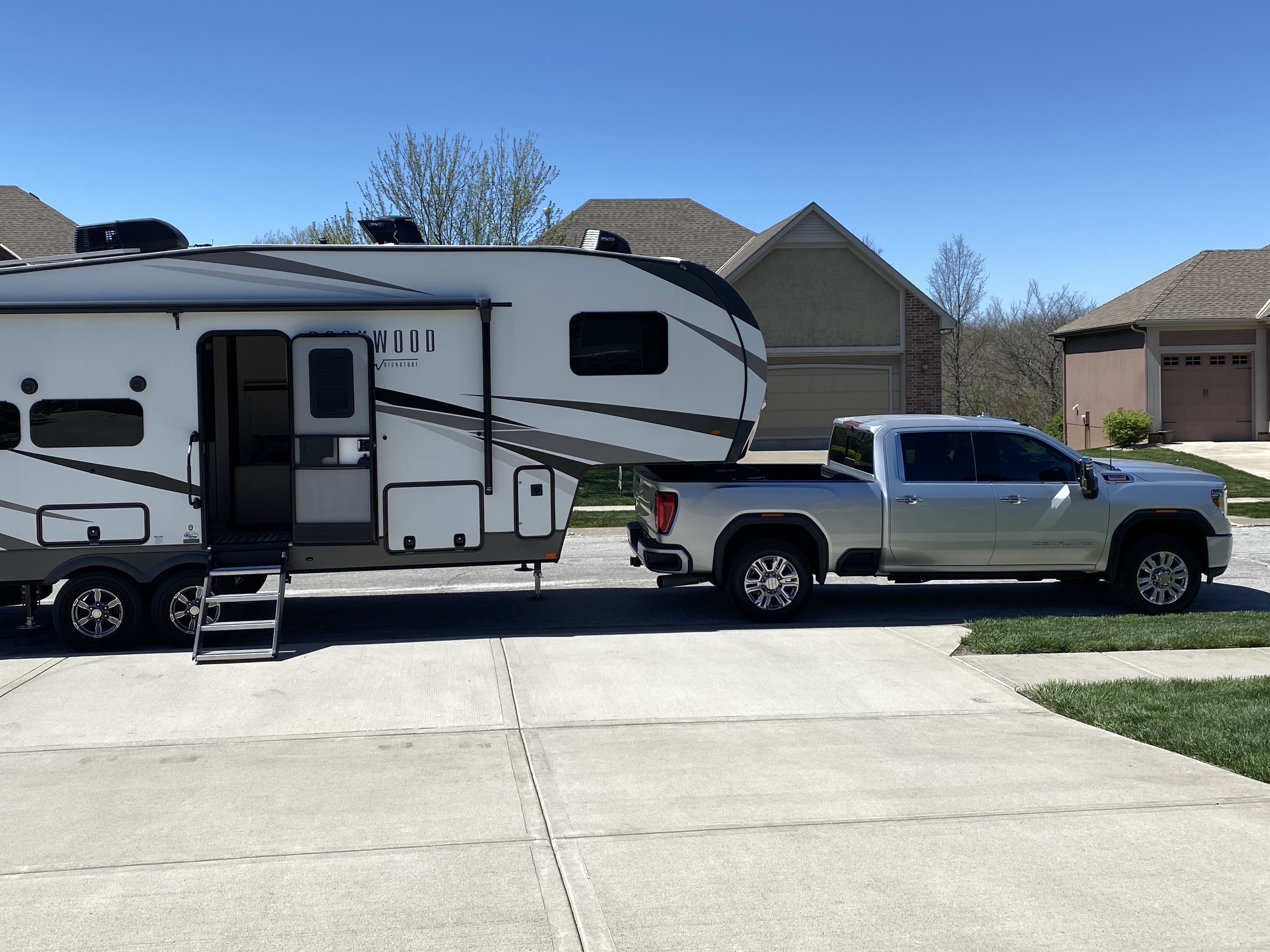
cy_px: 410
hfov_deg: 53.9
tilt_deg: +1.4
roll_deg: +1.5
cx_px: 603
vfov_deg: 41.7
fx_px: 1247
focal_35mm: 34
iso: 32
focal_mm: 4.25
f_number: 1.8
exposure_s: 1/3497
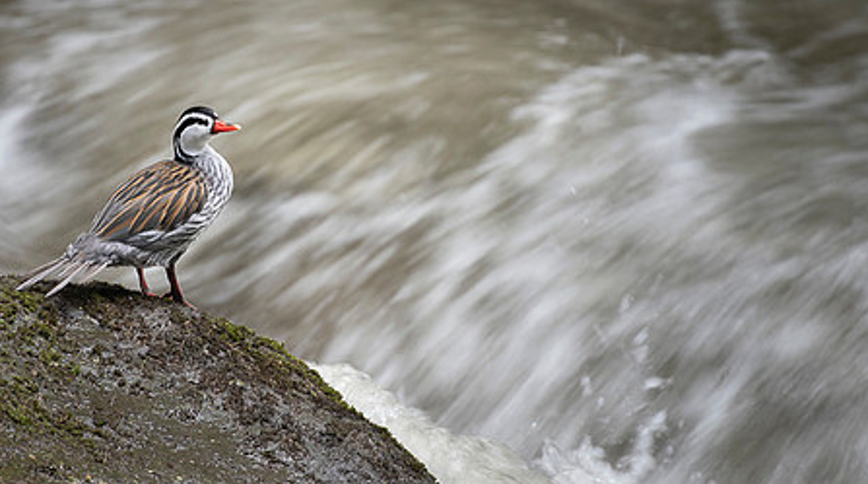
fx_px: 18875
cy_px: 196
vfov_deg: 1.5
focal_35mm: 822
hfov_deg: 2.6
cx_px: 338
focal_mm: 550
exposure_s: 1/30
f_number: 5.6
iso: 31
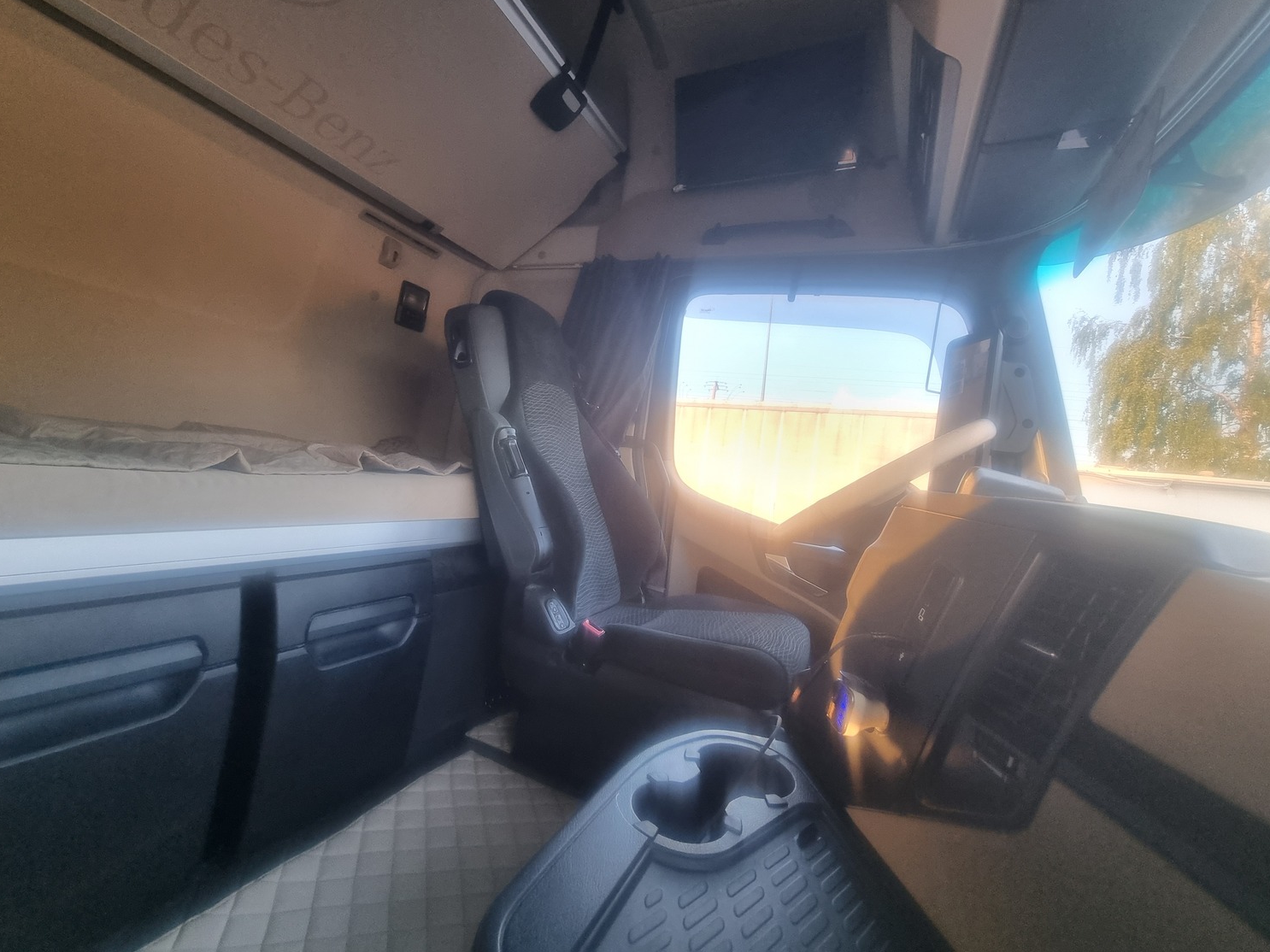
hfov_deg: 101.9
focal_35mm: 14
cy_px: 441
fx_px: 514
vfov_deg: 85.5
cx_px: 591
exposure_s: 1/50
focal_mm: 2.2
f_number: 2.2
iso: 160
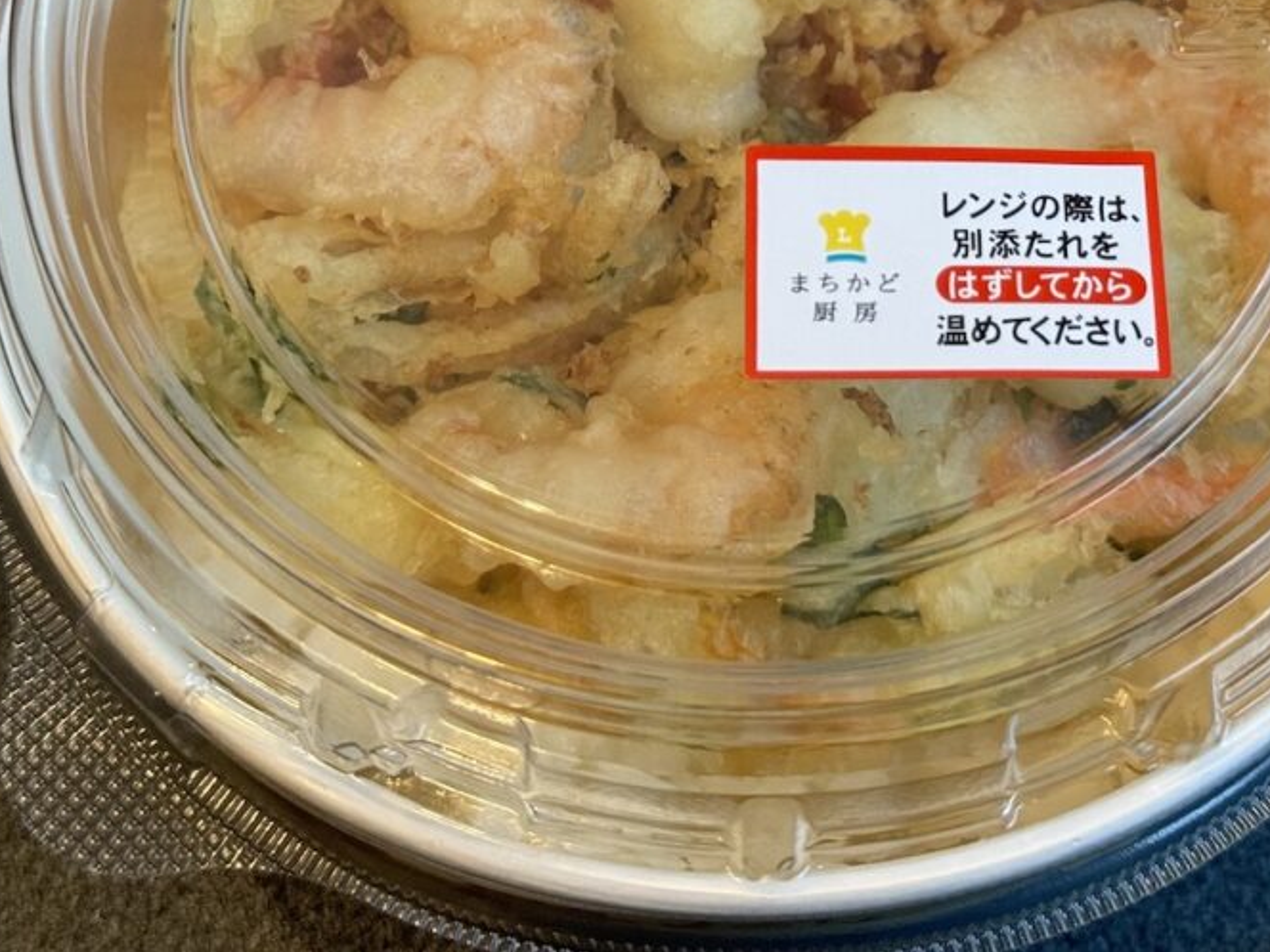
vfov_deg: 19.7
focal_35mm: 74
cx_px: 767
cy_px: 220
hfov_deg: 26.3
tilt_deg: -62.8
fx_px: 2715
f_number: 1.78
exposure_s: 1/50
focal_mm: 6.86
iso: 125
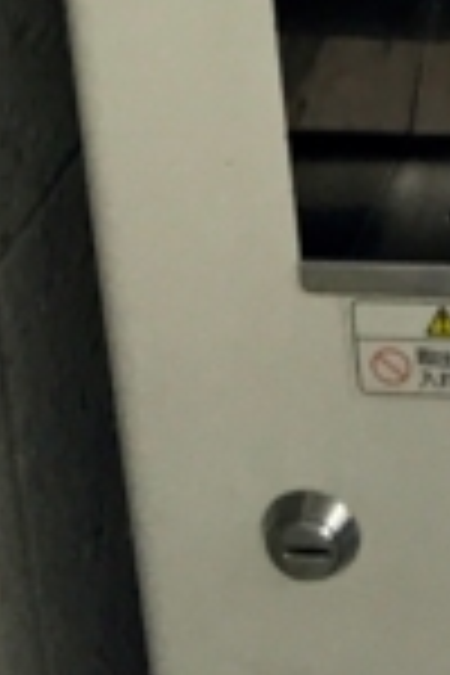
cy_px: -1022
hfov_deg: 7.9
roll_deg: +1.7
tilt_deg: -12.9
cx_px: 1066
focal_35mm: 161
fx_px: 3019
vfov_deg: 10.6
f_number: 2.2
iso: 50
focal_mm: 4.15
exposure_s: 1/30
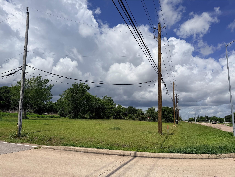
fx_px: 163
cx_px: 118
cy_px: 88
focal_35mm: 24
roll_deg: -1.9
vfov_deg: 56.8
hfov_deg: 71.6
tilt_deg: +9.6
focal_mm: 6.76
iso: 80
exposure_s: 1/11905
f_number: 1.78
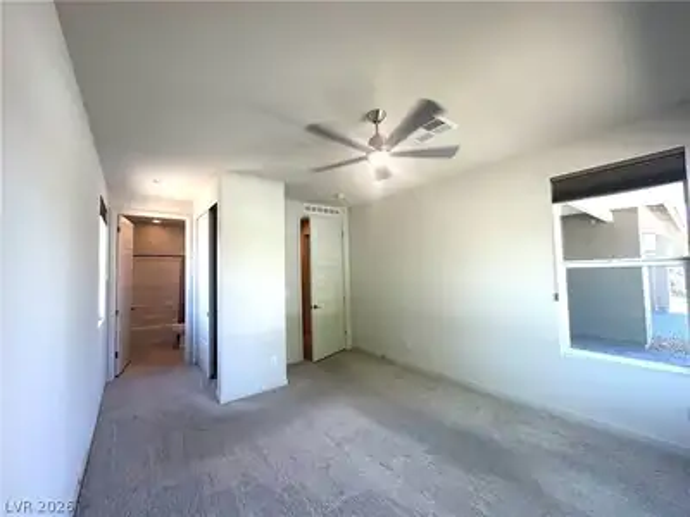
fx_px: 279
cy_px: 258
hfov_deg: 102.1
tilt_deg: +2.6
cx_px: 345
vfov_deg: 85.7
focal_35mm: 14
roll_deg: +1.6
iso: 100
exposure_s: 1/120
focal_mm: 2.22
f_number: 2.2
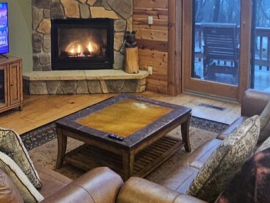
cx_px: 38
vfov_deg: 30.8
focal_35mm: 44
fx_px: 343
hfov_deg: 40.4
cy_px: 7
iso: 800
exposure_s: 1/24
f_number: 2.2
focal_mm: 2.2
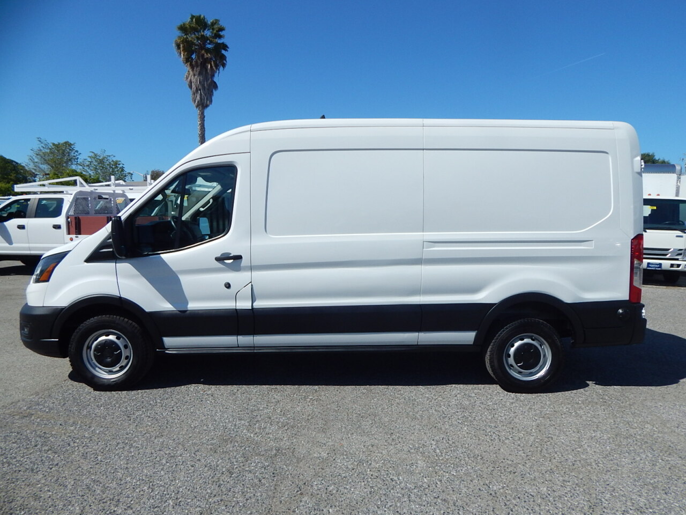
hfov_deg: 76.4
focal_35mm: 22
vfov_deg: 61.1
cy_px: 258
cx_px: 343
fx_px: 436
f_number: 6
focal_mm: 4
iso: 125
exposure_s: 1/1250
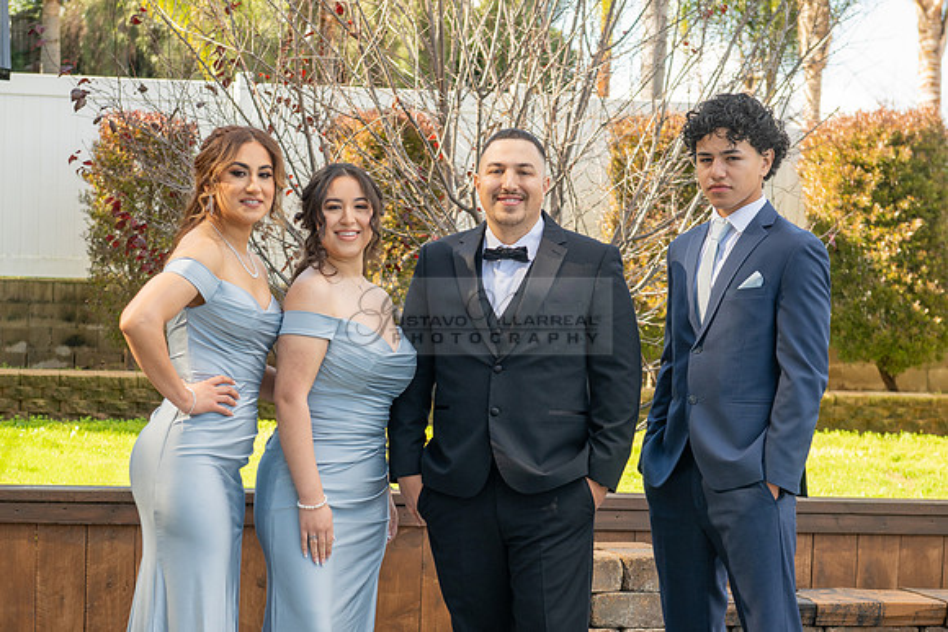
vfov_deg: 14.8
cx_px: 437
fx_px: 2429
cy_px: 447
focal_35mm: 92
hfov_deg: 22.1
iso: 200
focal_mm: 56
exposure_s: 1/200
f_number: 5
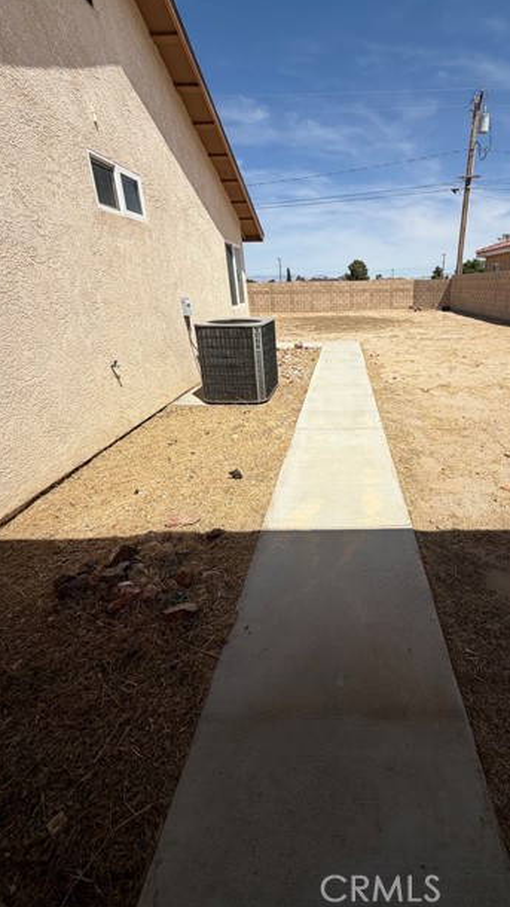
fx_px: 385
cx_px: 343
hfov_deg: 65.2
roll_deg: +0.2
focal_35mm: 16
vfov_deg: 99.3
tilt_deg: -21.7
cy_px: 434
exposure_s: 1/1399
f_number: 2.2
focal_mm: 2.22
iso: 20
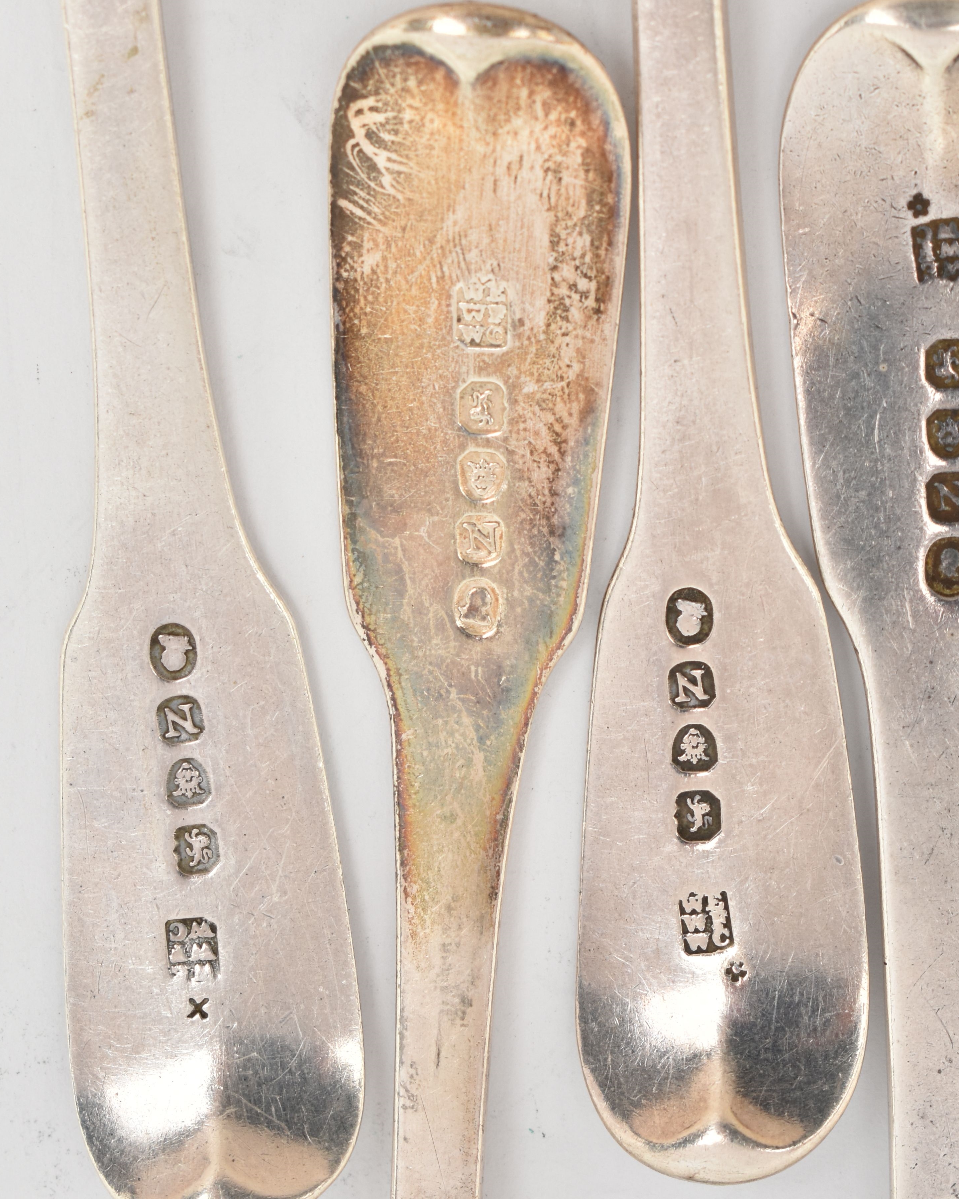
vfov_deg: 14.9
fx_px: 4569
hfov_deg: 11.9
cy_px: 574
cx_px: 756
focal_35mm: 129
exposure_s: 1/100
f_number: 8
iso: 400
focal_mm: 55
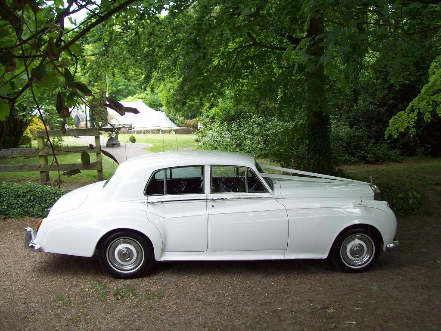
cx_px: 220
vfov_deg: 39.7
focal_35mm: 36
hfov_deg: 51.4
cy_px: 166
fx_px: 459
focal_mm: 6
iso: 80
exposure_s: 1/176
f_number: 2.7
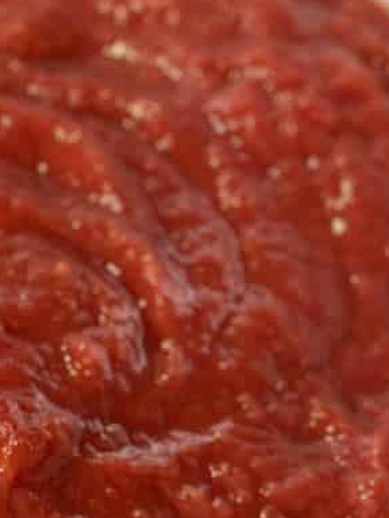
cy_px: 607
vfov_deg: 9.8
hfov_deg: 7.3
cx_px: -253
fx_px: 2997
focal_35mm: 200
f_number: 1.8
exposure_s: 1/60
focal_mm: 6.9
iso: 160
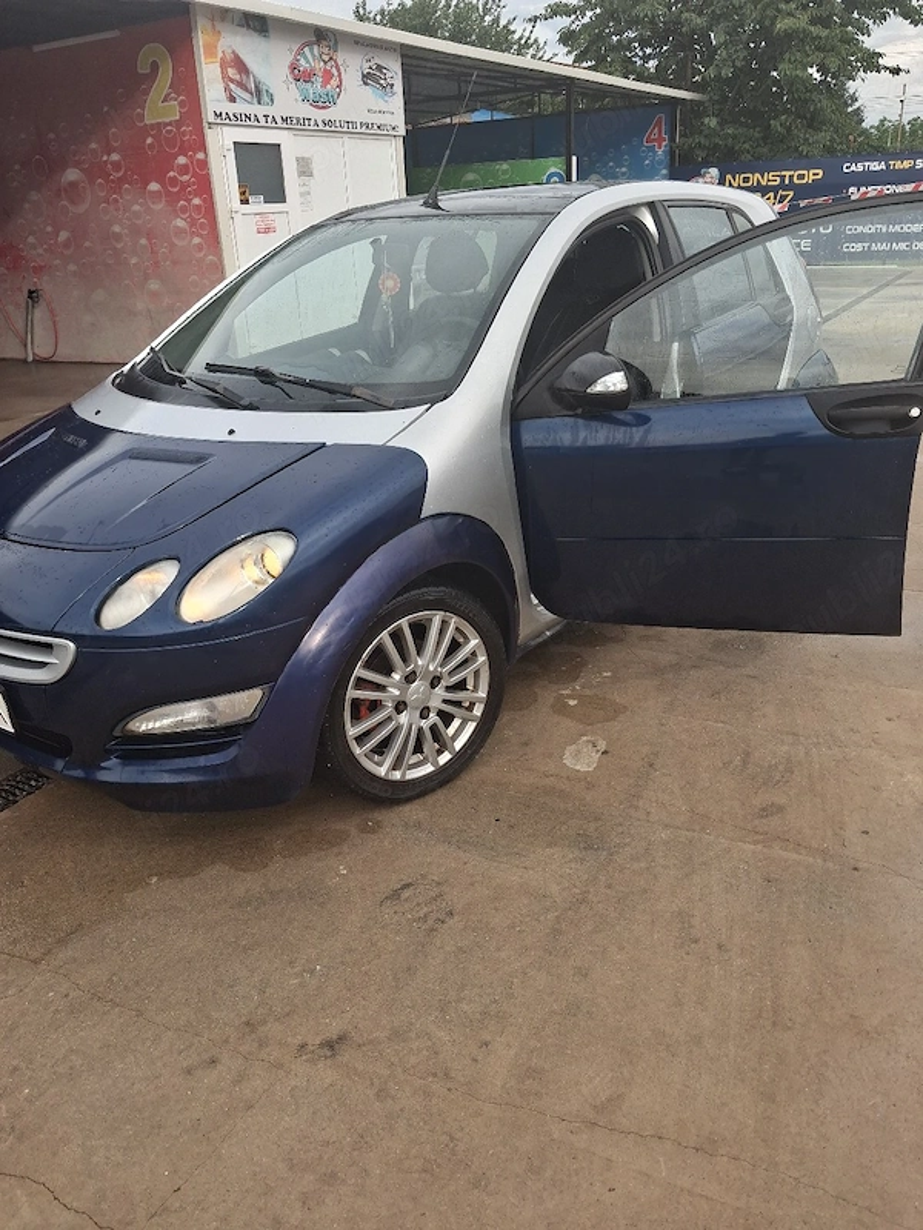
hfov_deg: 51.4
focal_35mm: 27
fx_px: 960
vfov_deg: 65.3
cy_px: 615
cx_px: 462
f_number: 1.8
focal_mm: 4
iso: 25
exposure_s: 1/139
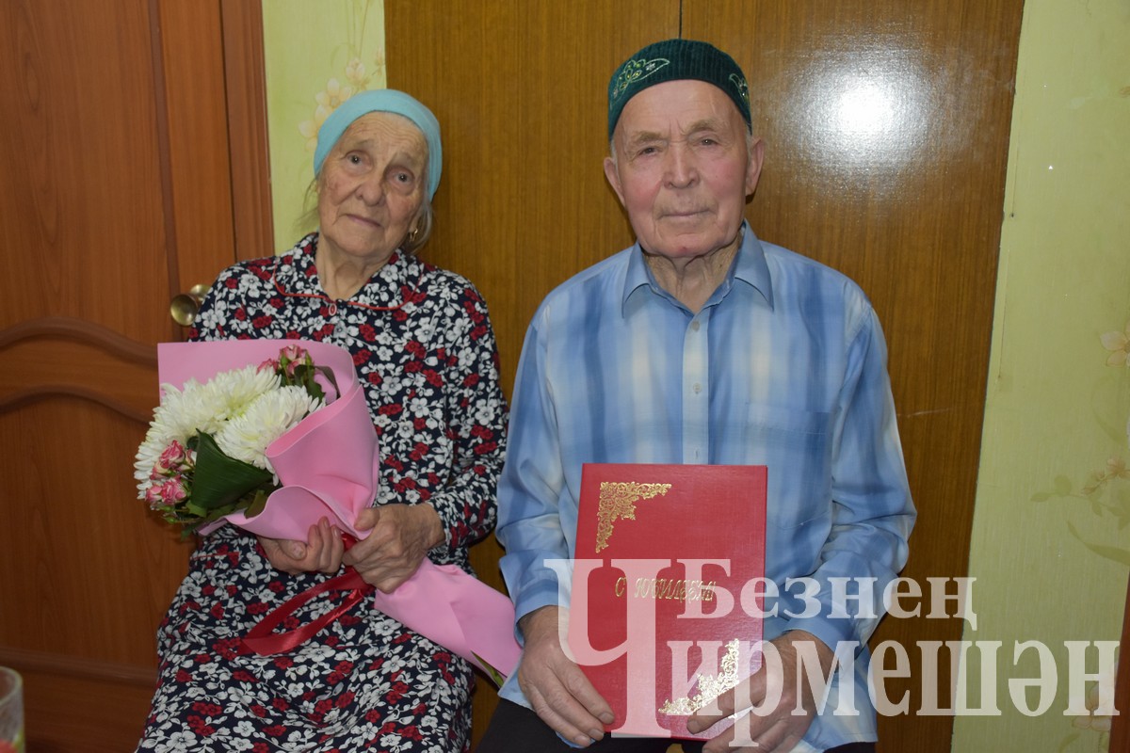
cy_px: 376
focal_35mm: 33
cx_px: 565
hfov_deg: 57.2
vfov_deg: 40.0
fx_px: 1036
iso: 1250
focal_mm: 22
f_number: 3.5
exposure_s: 1/125
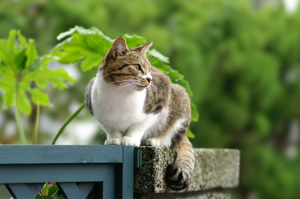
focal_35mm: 202
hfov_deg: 10.2
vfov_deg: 6.8
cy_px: 100
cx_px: 150
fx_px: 1686
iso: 400
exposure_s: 1/15
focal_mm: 135
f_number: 4.5
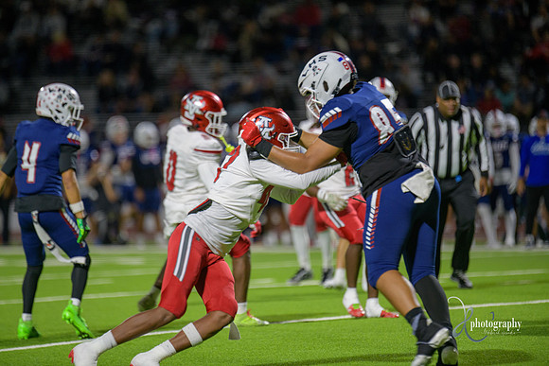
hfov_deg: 6.9
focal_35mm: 300
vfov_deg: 4.6
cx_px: 274
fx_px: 4576
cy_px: 183
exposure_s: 1/250
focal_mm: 300
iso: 1250
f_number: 2.8
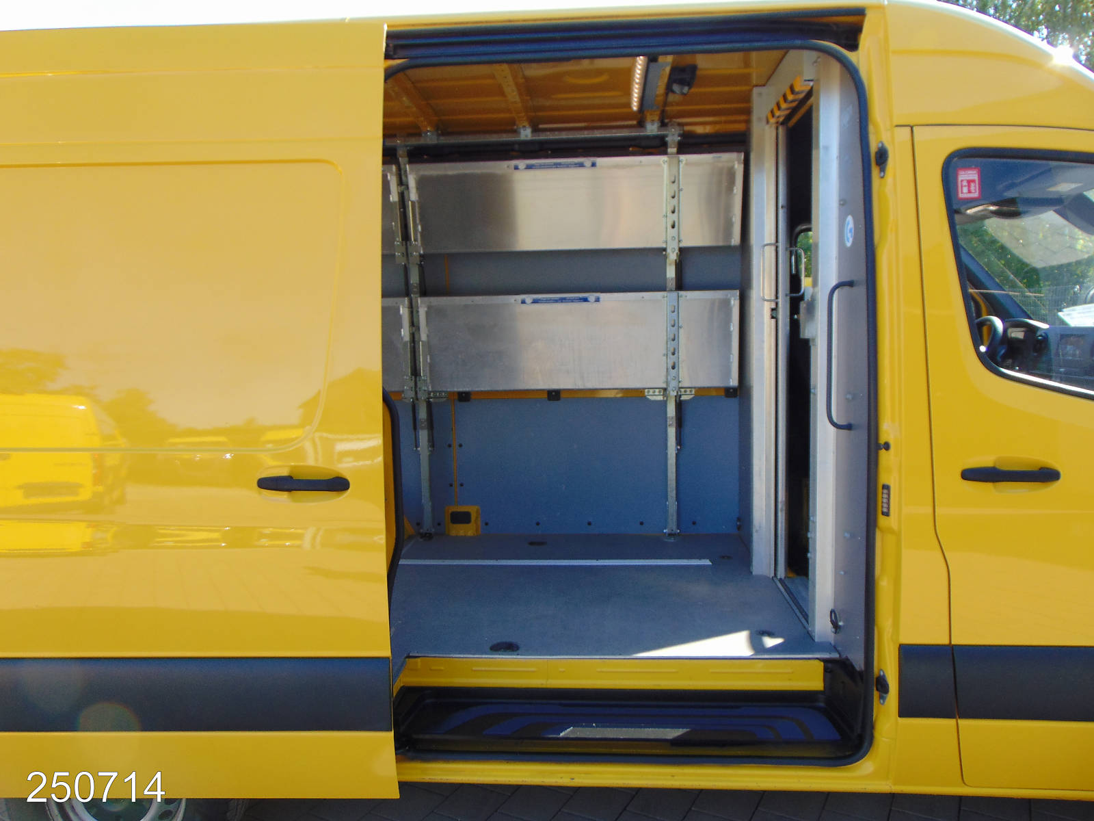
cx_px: 547
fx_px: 790
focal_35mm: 25
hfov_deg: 69.4
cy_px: 410
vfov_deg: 54.9
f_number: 3
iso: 80
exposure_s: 1/160
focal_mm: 4.5
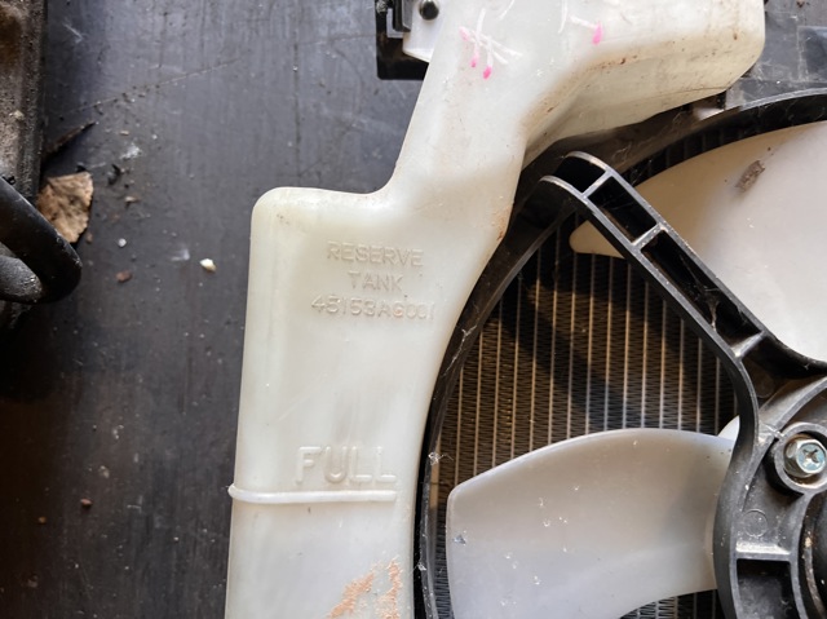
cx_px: 414
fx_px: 621
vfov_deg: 53.0
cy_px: 310
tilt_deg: -84.3
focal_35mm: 26
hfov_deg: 67.3
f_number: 1.5
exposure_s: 1/50
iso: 250
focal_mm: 5.7
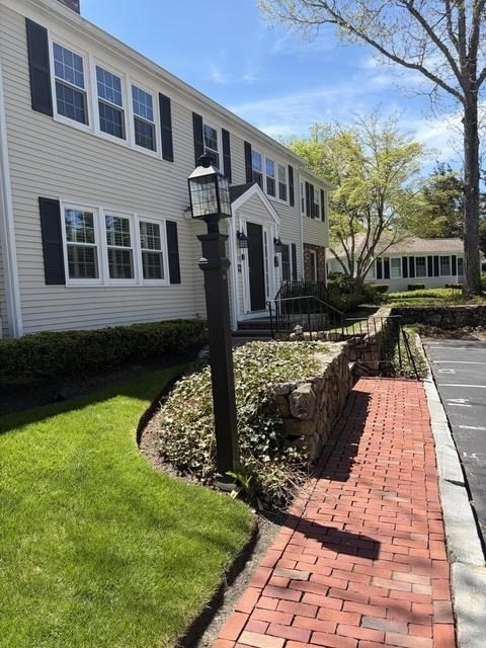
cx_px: 243
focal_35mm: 26
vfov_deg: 67.3
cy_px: 324
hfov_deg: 53.1
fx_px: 487
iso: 50
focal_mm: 5.96
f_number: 1.6
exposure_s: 1/1751
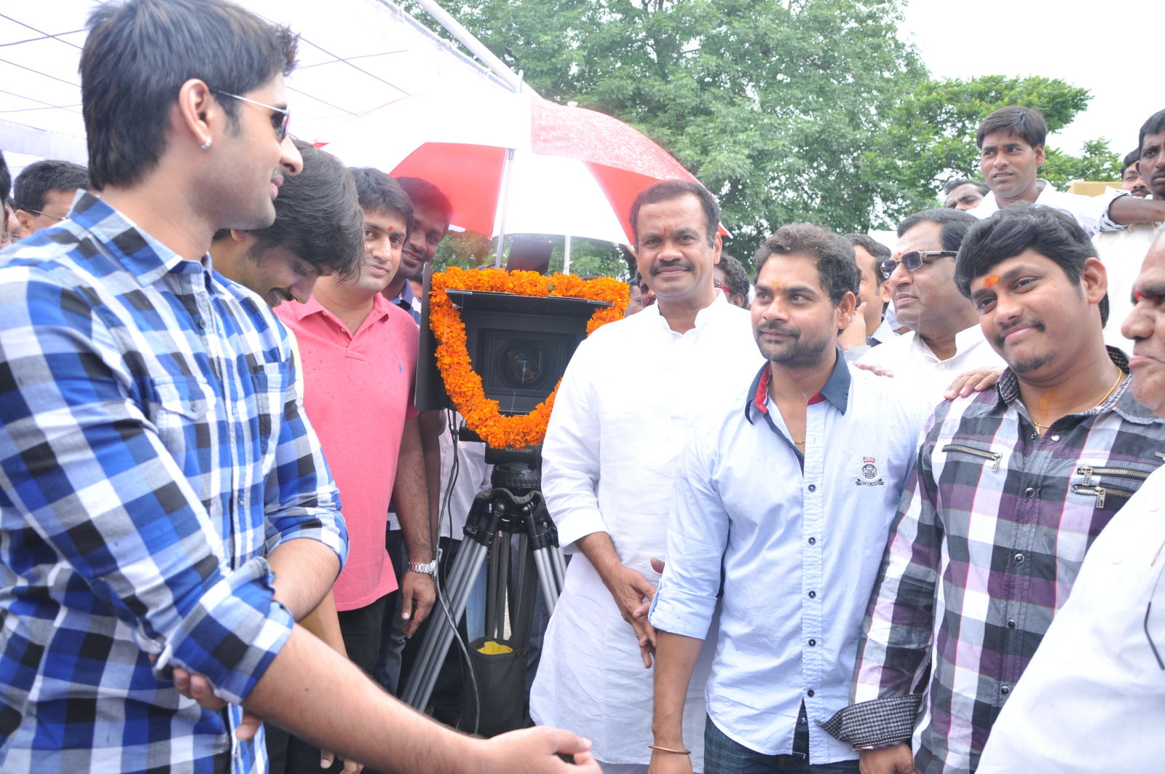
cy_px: 387
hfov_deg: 67.4
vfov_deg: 47.8
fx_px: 873
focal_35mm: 27
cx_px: 582
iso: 250
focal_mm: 18
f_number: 5.6
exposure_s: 1/160
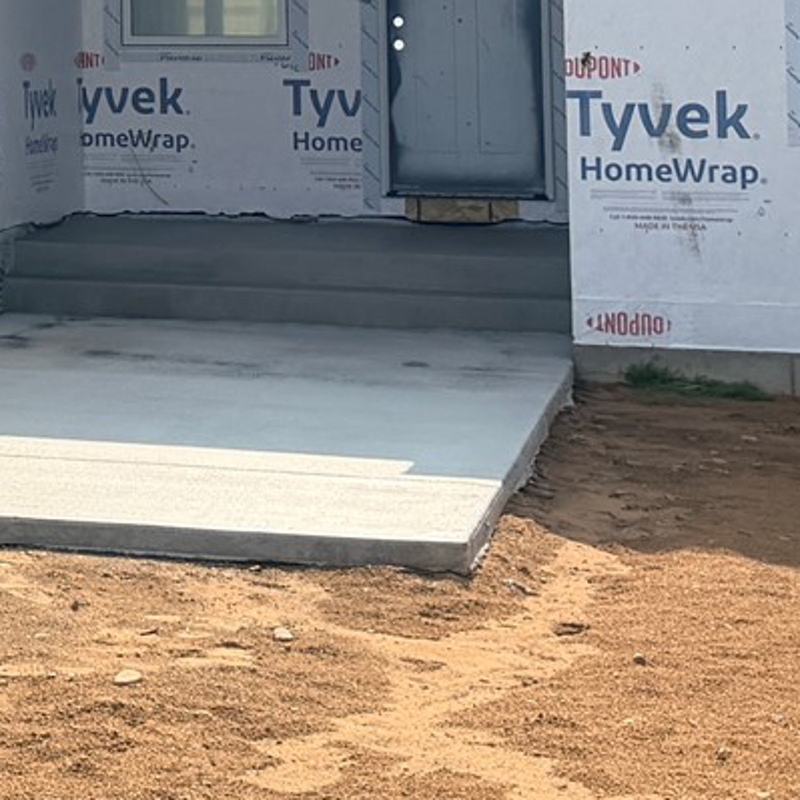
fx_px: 2850
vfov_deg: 15.5
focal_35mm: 109
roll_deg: -0.2
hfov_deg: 15.0
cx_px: -327
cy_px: -130
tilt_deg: +3.8
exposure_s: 1/4673
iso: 125
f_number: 1.78
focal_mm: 6.76
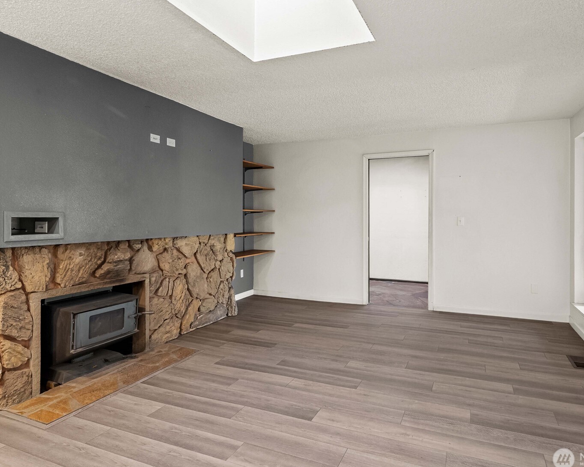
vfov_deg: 65.5
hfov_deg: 77.6
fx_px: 363
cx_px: 294
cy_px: 233
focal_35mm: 21
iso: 6400
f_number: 7.1
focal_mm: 18
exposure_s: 1/6
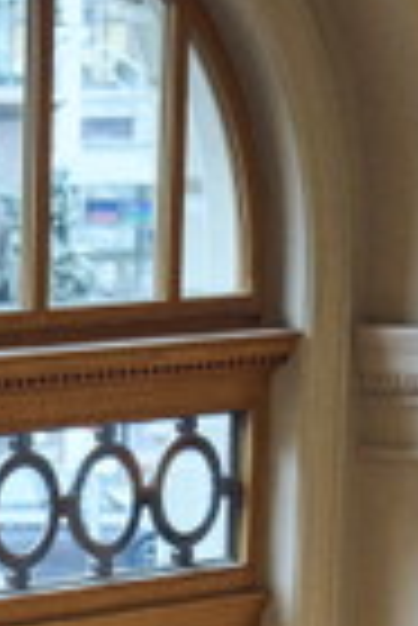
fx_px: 4117
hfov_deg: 5.7
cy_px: 1522
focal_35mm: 237
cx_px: -234
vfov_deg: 8.0
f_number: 2.8
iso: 1600
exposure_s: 1/160
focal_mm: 44
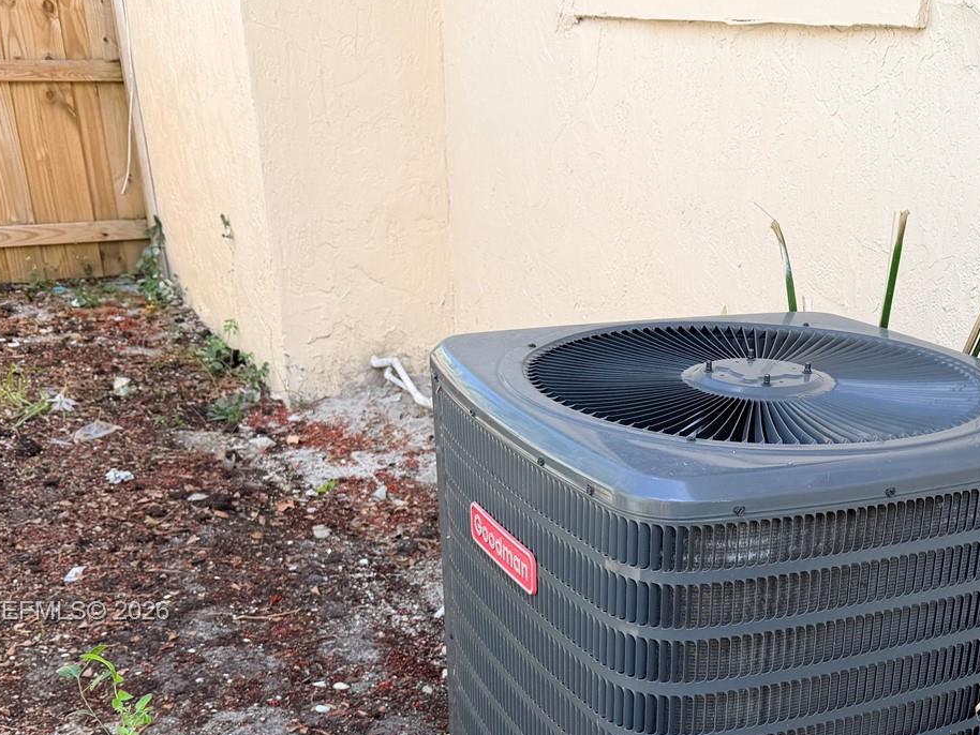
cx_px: 694
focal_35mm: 42
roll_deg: -2.8
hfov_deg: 43.8
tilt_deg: -25.4
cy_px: 613
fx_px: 1189
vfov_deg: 33.1
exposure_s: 1/627
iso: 80
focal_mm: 6.76
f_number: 1.78
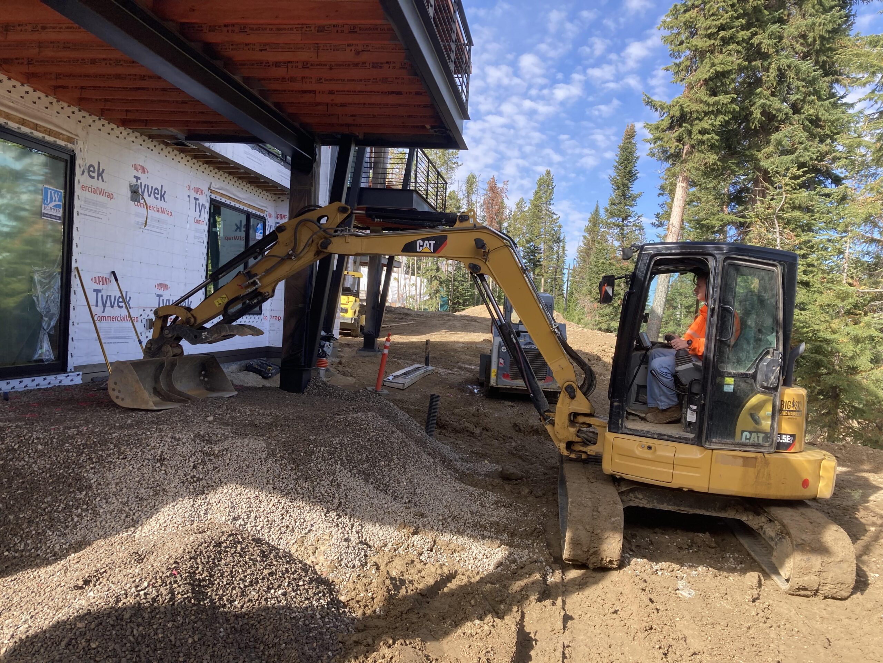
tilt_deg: -0.9
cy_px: 332
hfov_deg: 63.4
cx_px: 442
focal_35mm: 28
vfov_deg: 49.7
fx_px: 714
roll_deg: -3.6
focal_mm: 3.99
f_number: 1.8
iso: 20
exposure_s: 1/458
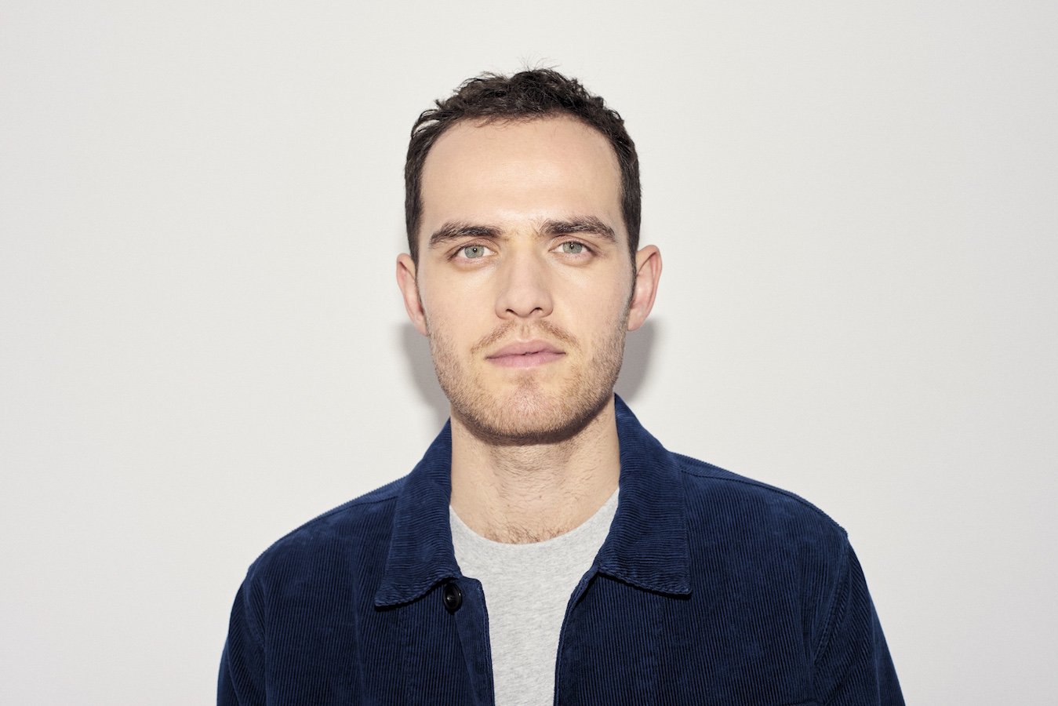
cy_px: 353
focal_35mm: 50
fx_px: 1470
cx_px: 529
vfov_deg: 27.0
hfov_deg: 39.6
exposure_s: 1/160
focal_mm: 50
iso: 400
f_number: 7.1
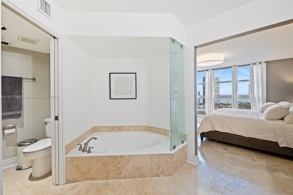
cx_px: 146
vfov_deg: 81.2
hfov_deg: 104.2
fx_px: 114
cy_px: 98
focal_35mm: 14
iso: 500
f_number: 8
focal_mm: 14
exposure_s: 1/13
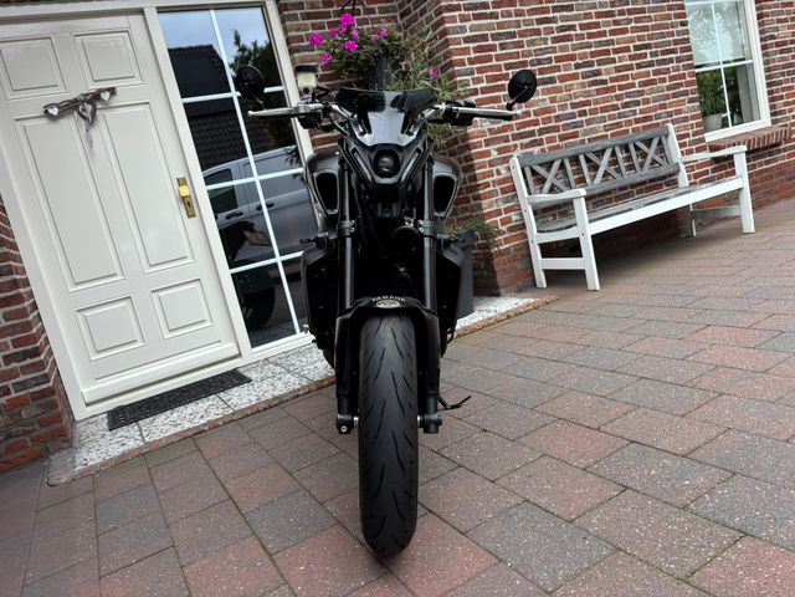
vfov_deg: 53.1
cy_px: 298
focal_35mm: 26
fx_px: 597
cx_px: 398
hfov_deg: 67.3
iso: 40
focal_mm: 5.96
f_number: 1.6
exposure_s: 1/237
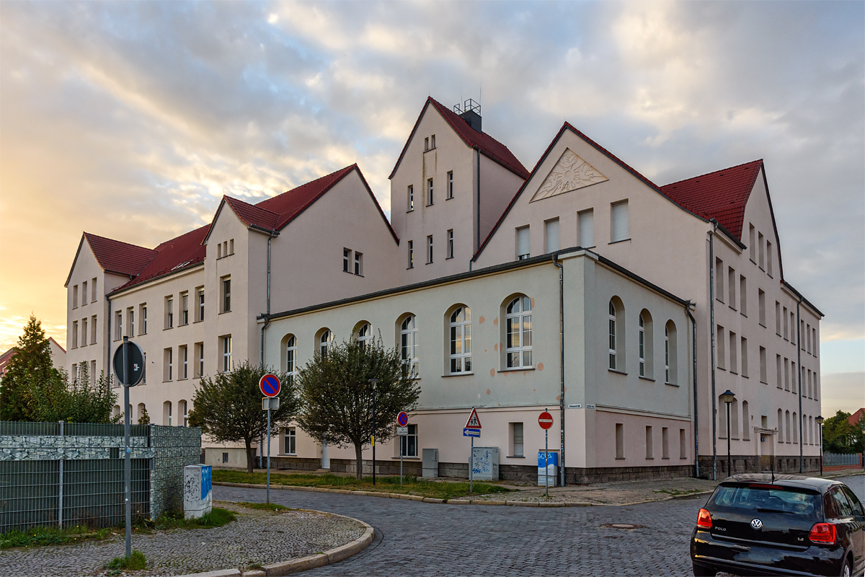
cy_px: 288
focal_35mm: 24
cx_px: 432
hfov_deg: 73.7
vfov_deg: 53.1
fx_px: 577
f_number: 7.1
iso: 280
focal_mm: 16
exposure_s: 1/320
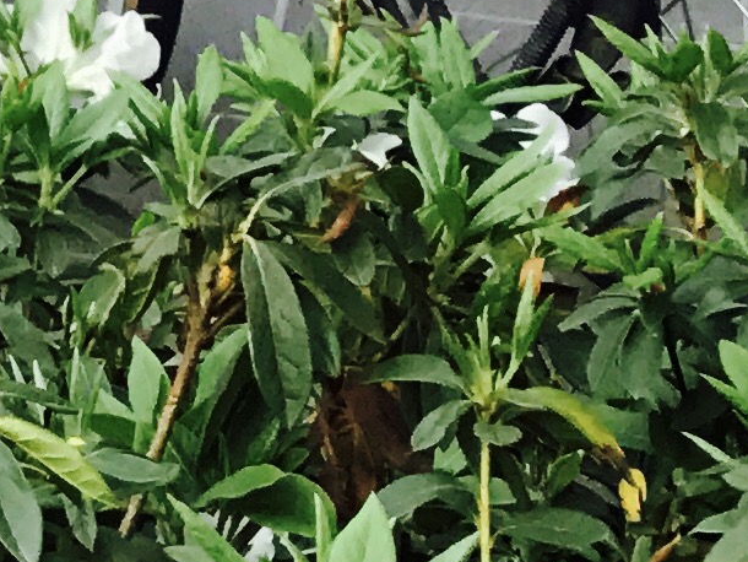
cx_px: -1237
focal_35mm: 185
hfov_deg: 9.2
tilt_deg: -2.1
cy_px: -1108
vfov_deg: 7.2
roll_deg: +0.5
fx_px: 3999
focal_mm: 3.99
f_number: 1.8
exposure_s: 1/120
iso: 32
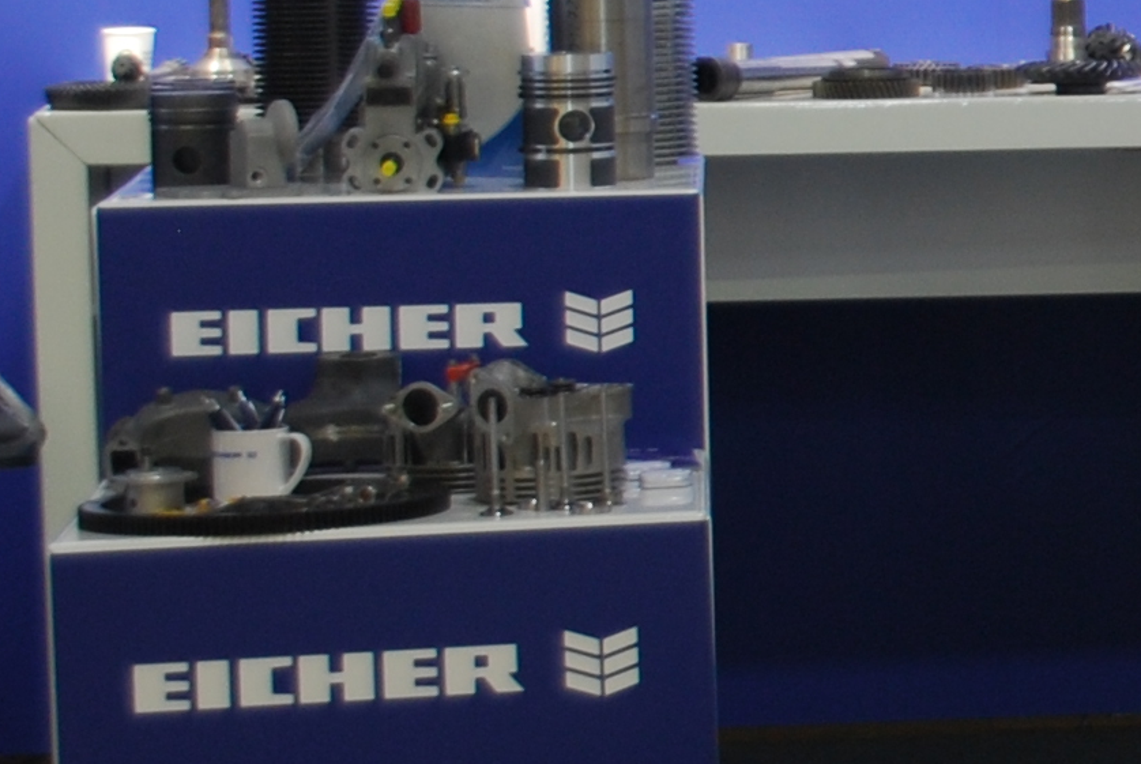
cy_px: 8
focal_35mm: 208
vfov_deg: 6.6
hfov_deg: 9.4
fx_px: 6600
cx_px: 2117
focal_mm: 30
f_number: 4
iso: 220
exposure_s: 1/30
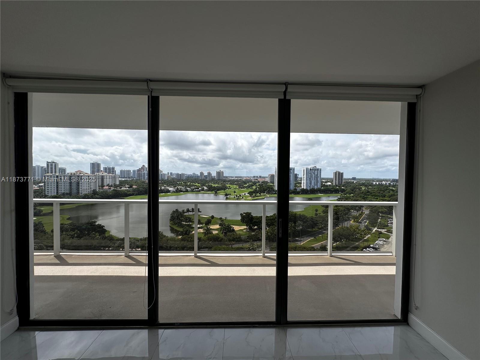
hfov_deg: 102.1
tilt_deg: -0.5
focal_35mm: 14
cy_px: 180
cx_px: 240
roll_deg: -0.9
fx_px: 194
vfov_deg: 85.7
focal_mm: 2.22
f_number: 2.2
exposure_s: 1/2747
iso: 50
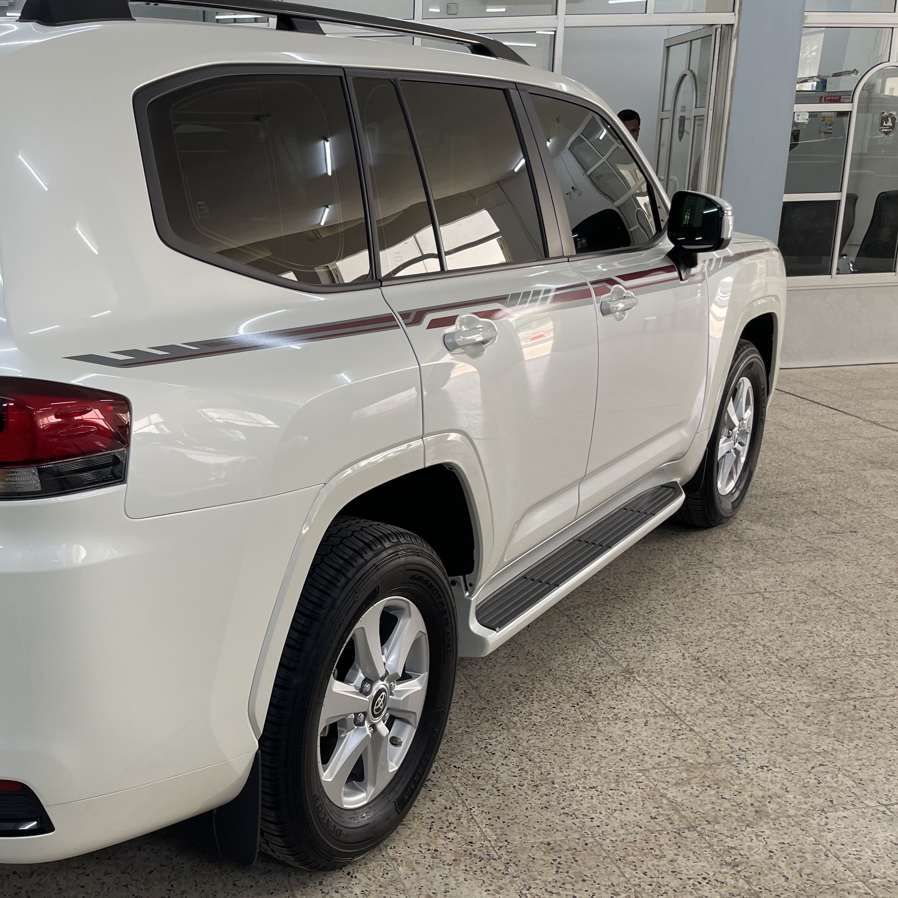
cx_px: 202
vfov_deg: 44.9
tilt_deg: -15.3
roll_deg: +0.9
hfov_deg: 43.2
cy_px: 457
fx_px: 1086
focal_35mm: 37
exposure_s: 1/100
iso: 40
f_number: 1.6
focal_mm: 4.2
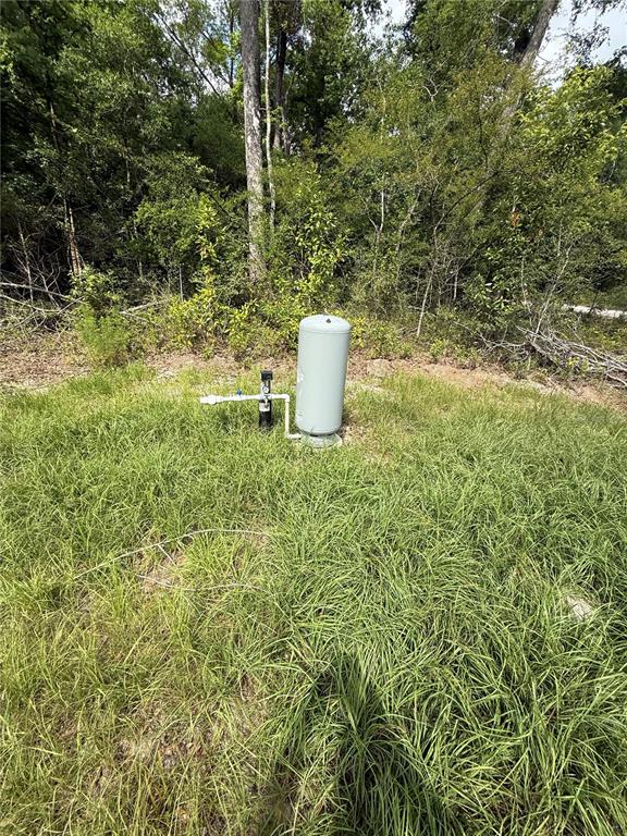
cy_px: 418
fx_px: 338
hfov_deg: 85.7
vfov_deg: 102.1
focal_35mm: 14
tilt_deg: -24.4
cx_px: 314
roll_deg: -4.5
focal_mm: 2.22
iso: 50
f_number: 2.2
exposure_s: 1/853
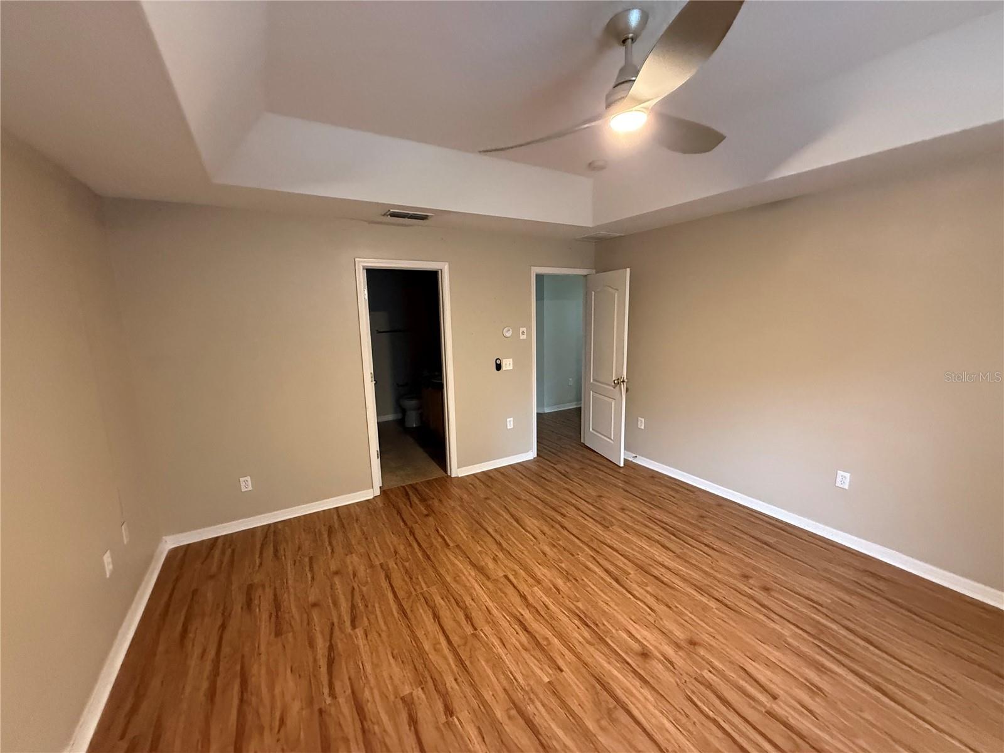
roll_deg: +2.1
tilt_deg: -2.2
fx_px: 406
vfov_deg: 85.7
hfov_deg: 102.1
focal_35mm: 14
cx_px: 502
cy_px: 376
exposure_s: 1/60
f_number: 2.2
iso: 640
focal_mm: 2.22
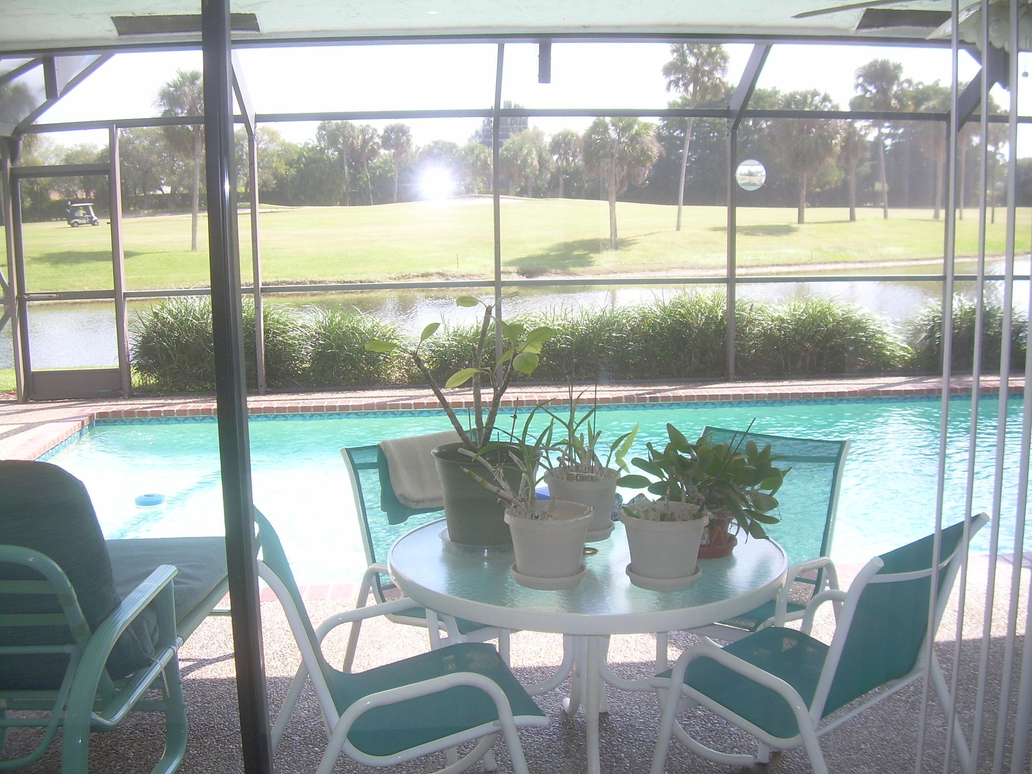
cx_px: 516
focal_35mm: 38
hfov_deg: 49.0
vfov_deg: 37.7
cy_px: 387
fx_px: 1133
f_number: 2.8
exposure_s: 1/162
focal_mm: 6.3
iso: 50
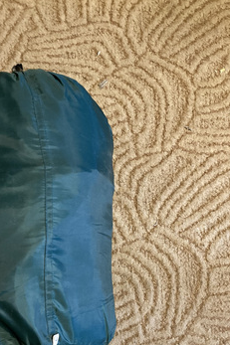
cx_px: 65
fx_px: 403
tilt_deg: -83.3
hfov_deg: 31.4
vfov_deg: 45.3
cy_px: 244
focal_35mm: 42
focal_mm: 3.99
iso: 640
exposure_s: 1/28
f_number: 1.8
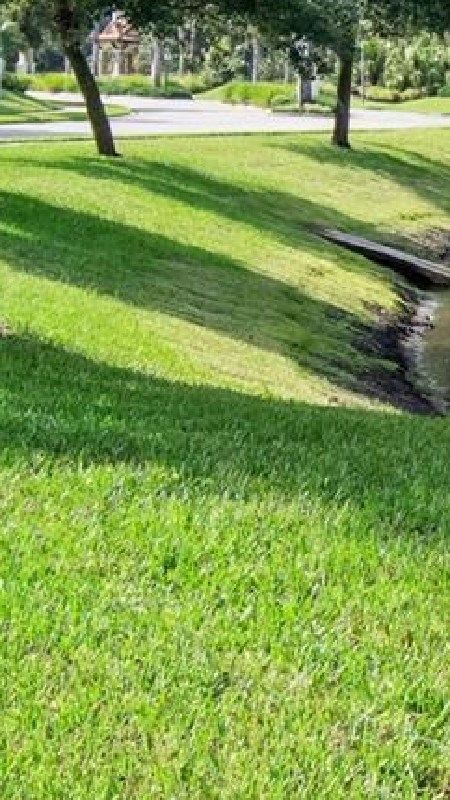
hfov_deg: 10.2
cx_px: 500
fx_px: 2481
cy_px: 100
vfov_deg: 18.1
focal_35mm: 117
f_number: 5.6
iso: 800
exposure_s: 1/800
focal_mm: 20
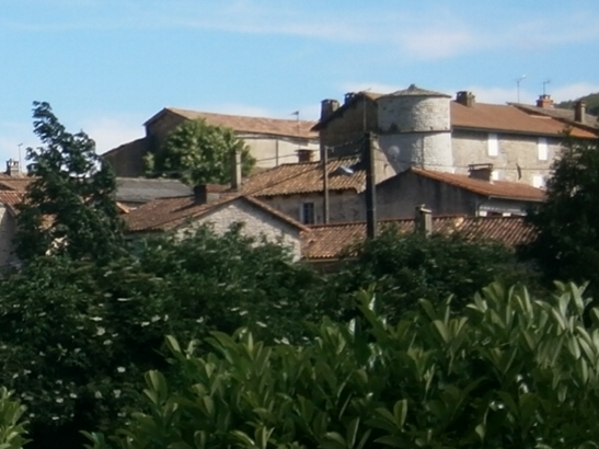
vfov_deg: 11.5
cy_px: 209
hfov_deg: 14.7
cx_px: -133
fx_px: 2232
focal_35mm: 129
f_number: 9.7
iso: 80
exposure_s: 1/125
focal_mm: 8.3
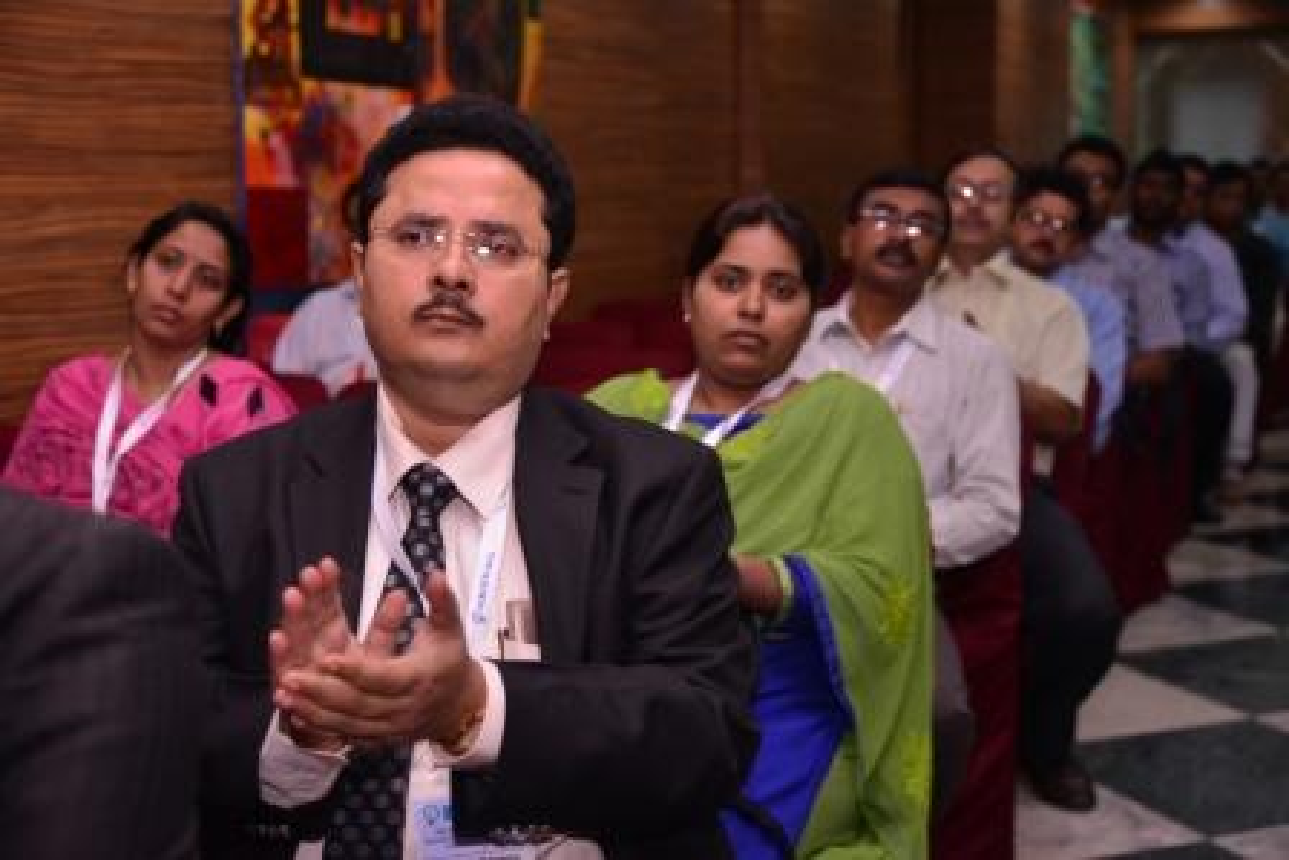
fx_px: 1791
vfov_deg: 27.0
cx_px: 644
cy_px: 430
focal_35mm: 50
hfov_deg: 39.6
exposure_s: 1/80
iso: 1000
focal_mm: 50
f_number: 4
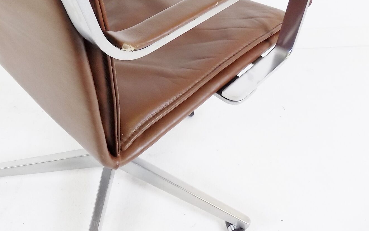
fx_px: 372
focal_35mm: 37
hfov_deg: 50.5
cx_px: 91
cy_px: 41
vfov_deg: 33.3
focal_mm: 4
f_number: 3.1
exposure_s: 1/30
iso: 180
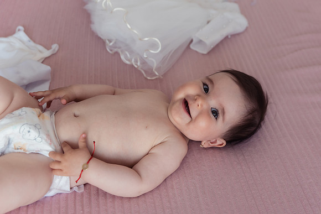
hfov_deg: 39.1
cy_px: 107
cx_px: 202
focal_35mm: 50
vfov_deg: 26.9
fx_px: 448
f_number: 3.2
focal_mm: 40
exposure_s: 1/250
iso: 800
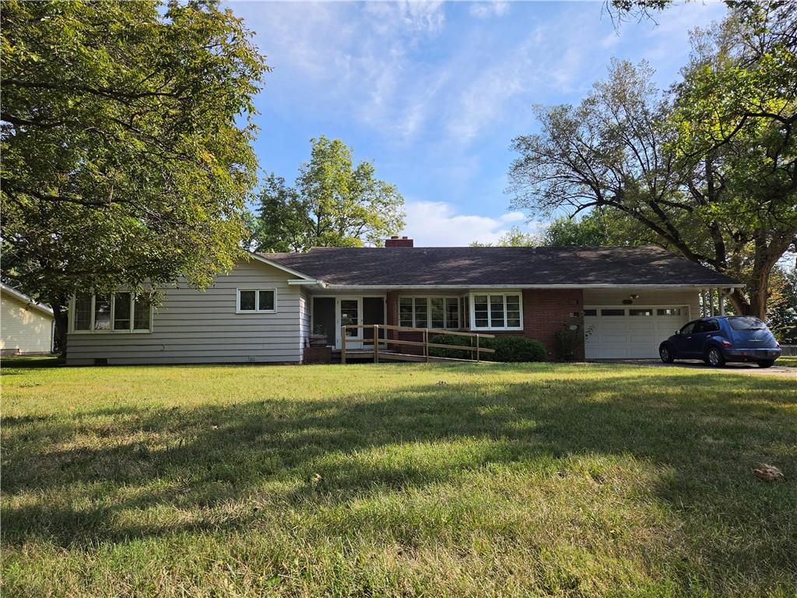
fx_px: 530
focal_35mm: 23
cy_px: 299
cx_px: 398
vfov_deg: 58.9
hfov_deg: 73.9
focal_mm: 5.4
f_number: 1.8
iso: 80
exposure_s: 1/4120
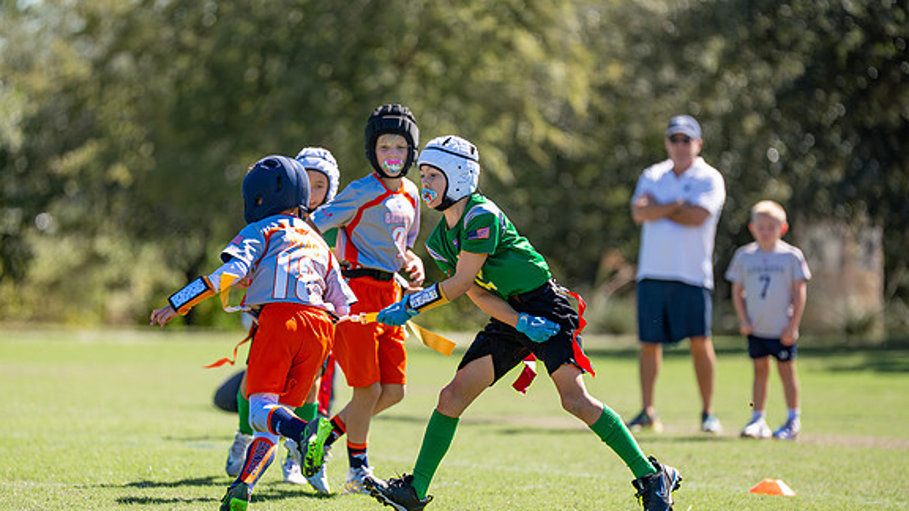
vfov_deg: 5.0
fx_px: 5833
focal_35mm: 242
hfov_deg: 8.9
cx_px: 387
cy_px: 303
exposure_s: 1/2000
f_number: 2.8
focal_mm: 200
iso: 200
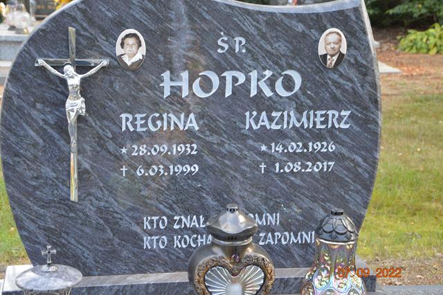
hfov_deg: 27.0
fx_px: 922
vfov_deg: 18.2
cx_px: 222
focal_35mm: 75
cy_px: 148
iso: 400
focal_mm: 50
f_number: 5
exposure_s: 1/100
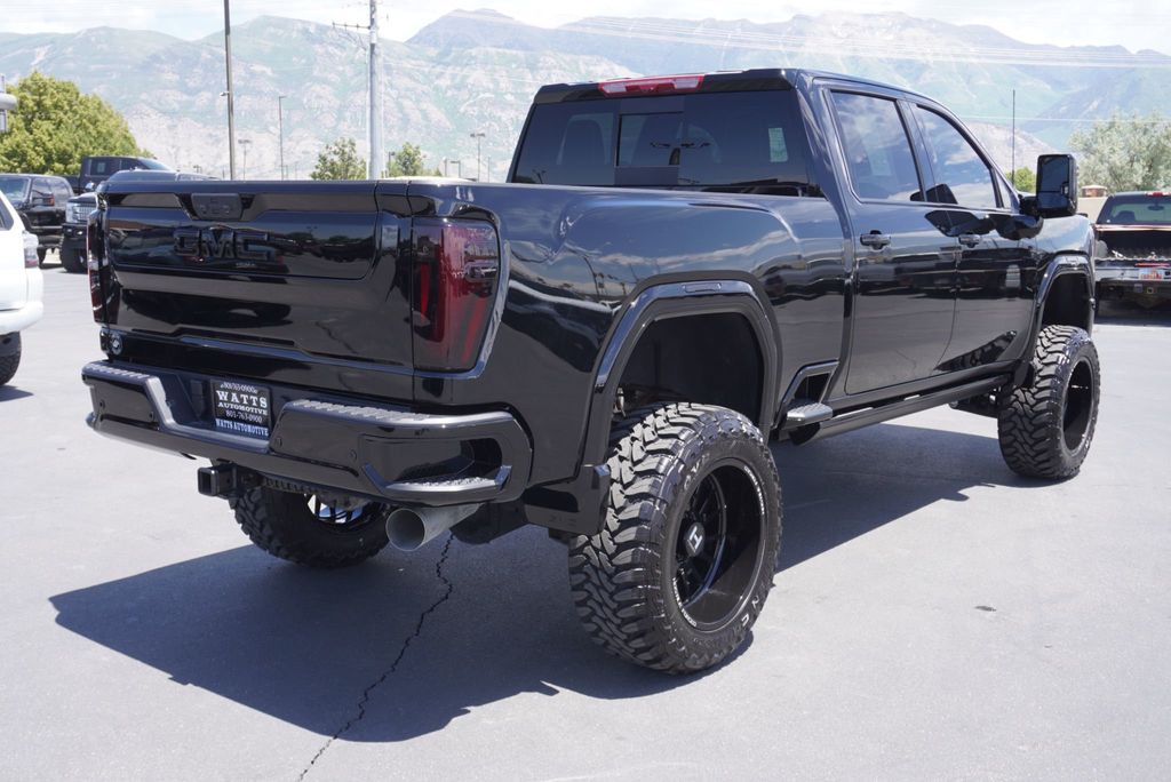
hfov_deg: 53.1
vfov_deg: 36.9
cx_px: 586
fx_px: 1172
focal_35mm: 36
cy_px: 391
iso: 100
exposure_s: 1/125
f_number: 6.3
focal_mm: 24
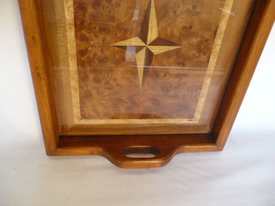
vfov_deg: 40.7
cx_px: 138
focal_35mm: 35
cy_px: 103
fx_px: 278
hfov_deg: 52.6
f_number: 2.8
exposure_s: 1/30
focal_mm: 5.8
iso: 250
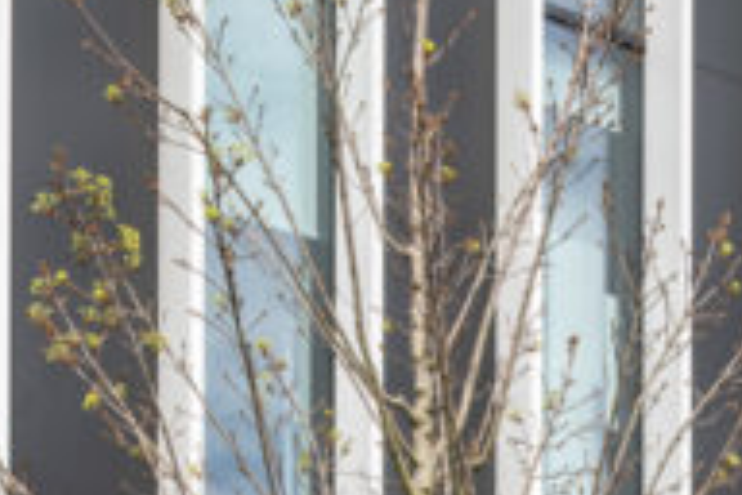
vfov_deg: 10.4
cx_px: 1128
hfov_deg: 14.6
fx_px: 2679
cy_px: 574
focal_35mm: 130
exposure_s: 1/320
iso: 200
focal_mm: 24
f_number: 8
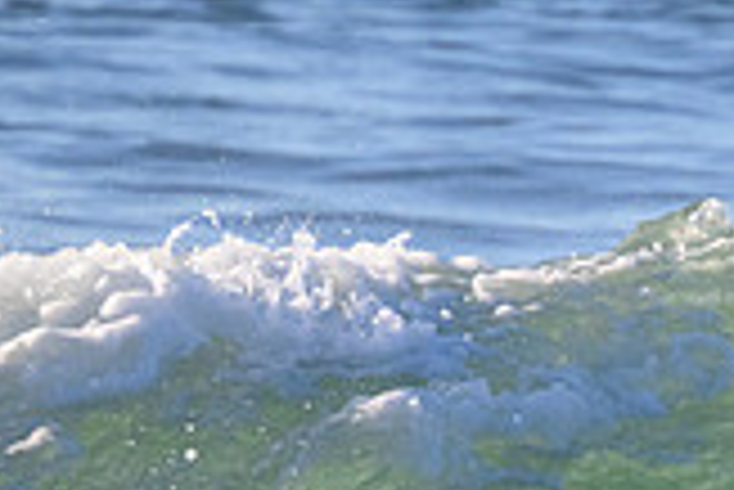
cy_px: 668
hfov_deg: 0.7
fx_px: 57975
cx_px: 1229
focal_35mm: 2841
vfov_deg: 0.5
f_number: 11
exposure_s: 1/2000
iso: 2800
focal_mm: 800
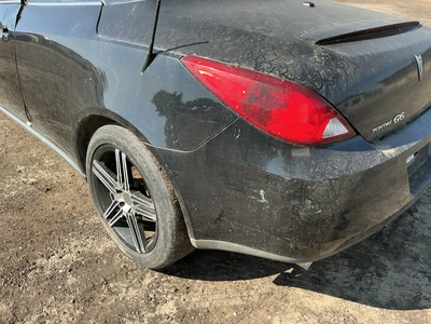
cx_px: 216
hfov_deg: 63.4
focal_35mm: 28
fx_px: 349
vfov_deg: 49.7
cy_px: 162
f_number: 1.8
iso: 25
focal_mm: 3
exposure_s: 1/519
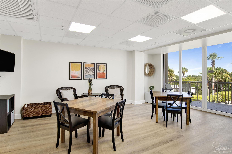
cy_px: 77
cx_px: 116
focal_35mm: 18
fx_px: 116
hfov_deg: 90.0
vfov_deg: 67.4
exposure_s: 1/5
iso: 200
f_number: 11
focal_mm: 18
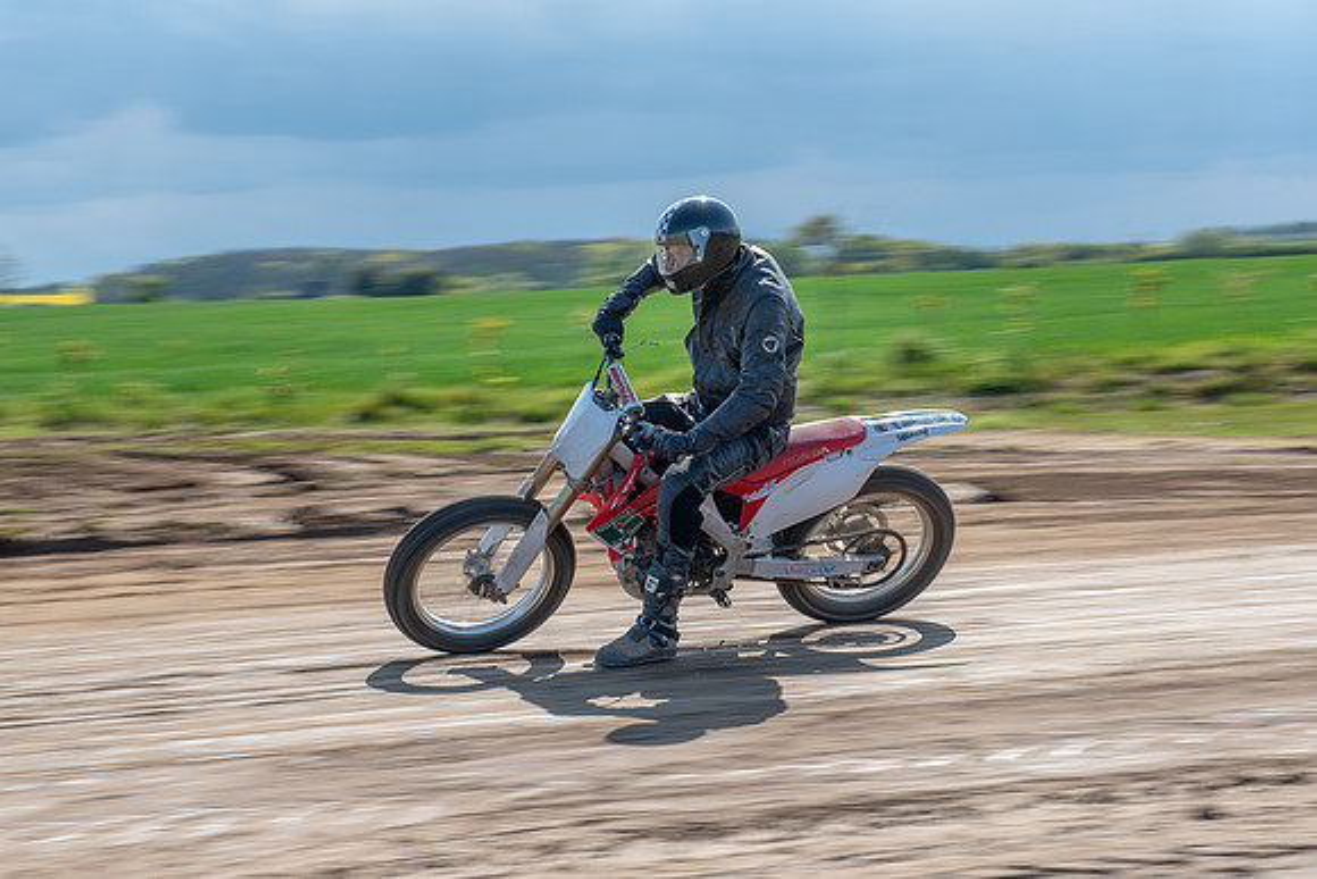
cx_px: 725
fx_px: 3490
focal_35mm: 95
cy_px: 462
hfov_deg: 21.4
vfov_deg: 14.4
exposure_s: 1/160
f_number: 8
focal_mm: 70
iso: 100
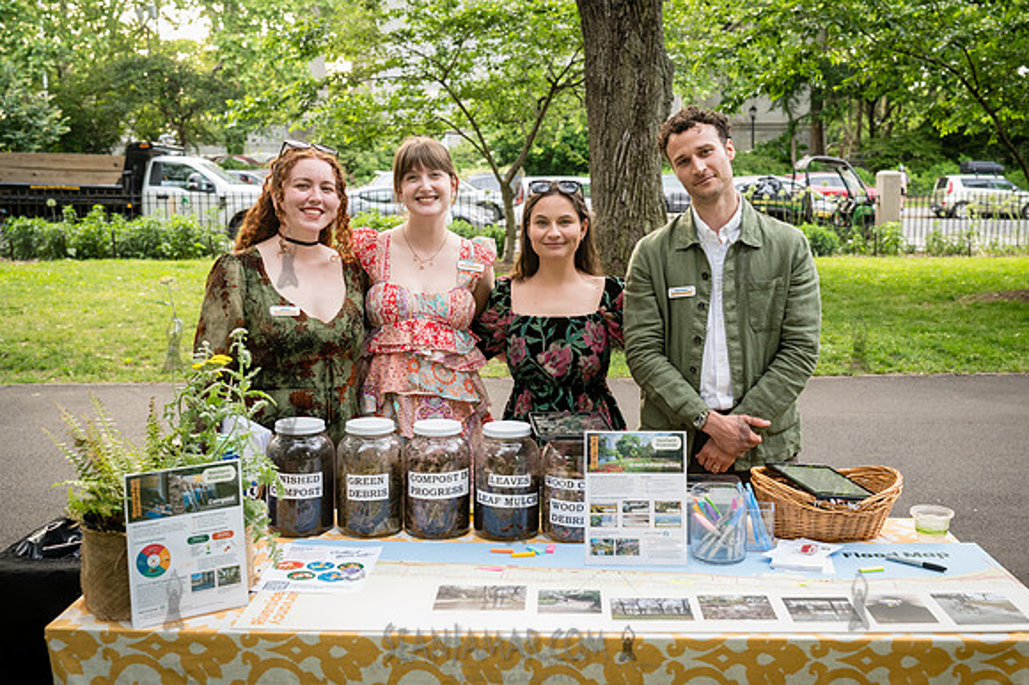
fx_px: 1112
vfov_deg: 34.2
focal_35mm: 39
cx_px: 557
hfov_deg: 49.6
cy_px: 311
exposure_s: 1/125
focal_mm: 35
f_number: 4
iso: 800
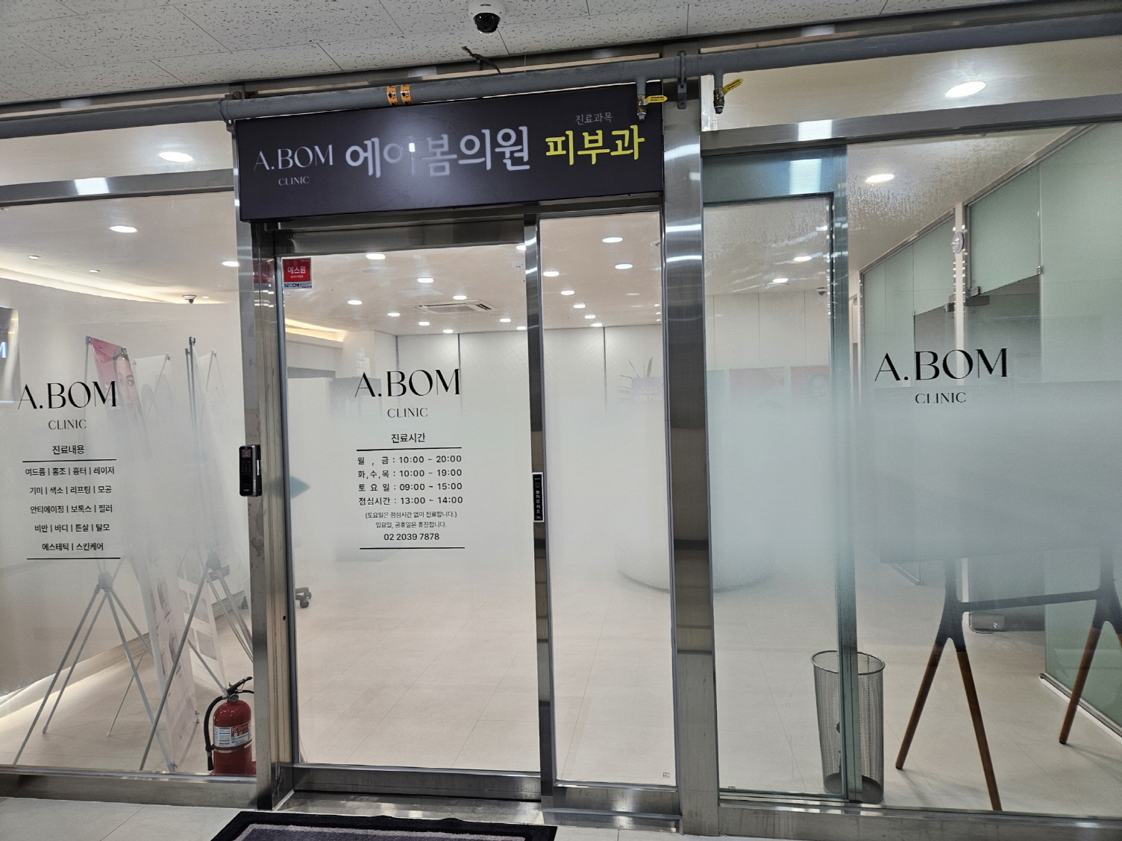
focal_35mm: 23
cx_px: 561
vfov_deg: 58.9
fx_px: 745
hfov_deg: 73.9
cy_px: 420
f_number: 1.8
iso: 125
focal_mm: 5.4
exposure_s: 1/120
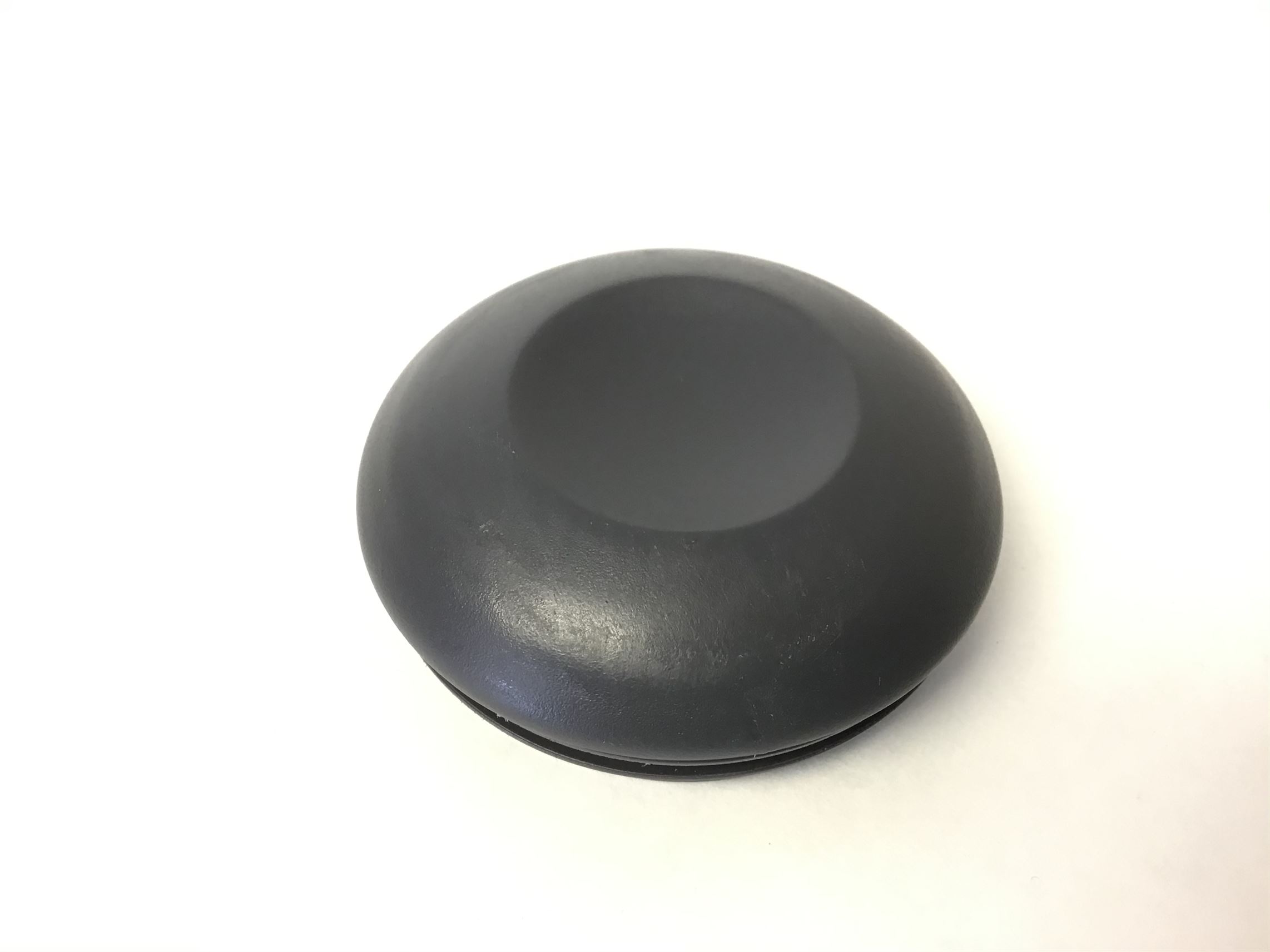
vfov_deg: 45.4
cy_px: 476
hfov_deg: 58.4
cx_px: 635
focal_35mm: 31
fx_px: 1137
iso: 64
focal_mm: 3.3
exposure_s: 1/30
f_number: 2.4
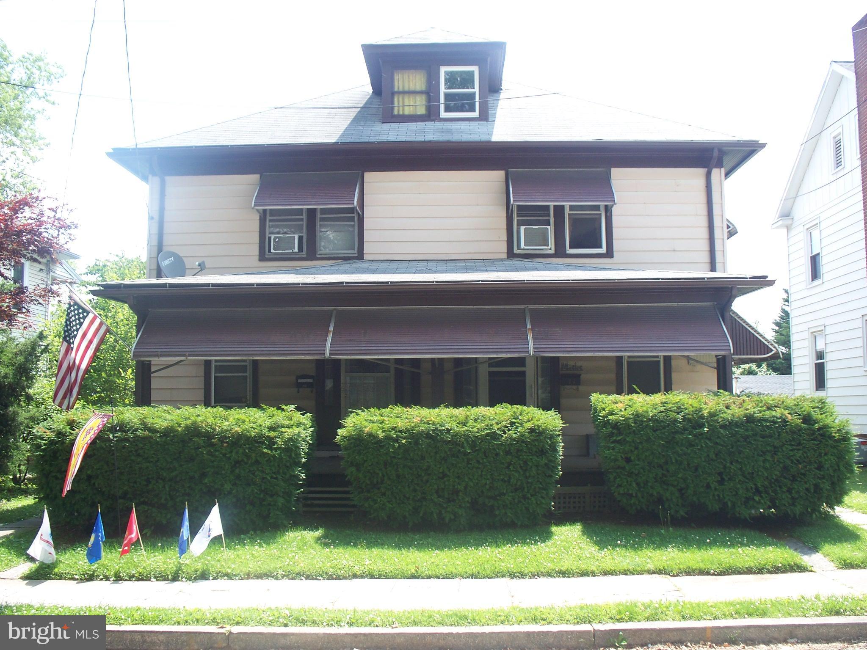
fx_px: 902
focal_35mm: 36
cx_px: 434
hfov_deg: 51.4
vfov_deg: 39.7
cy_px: 325
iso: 80
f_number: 2.8
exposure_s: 1/250
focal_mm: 7.54
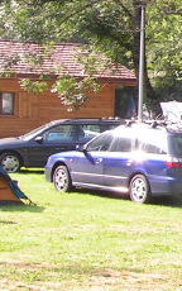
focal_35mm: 140
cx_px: 374
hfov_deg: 8.8
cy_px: 63
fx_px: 1110
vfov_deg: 14.8
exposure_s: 1/50
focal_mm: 6.3
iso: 50
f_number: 5.6
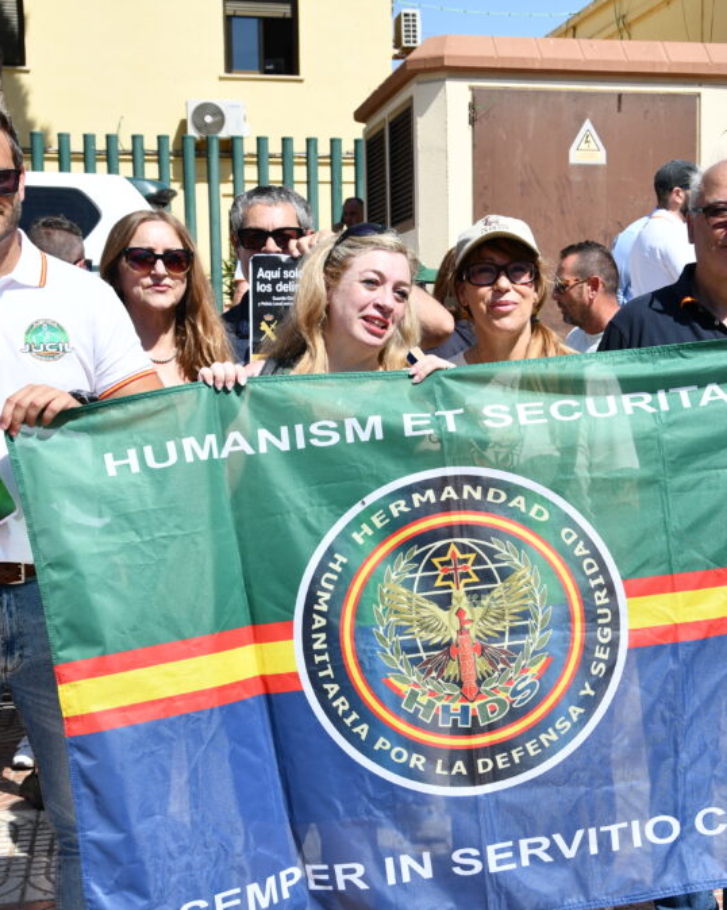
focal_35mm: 60
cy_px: 451
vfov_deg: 31.5
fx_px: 1614
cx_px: 511
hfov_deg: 25.2
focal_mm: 28
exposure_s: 1/250
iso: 100
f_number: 8
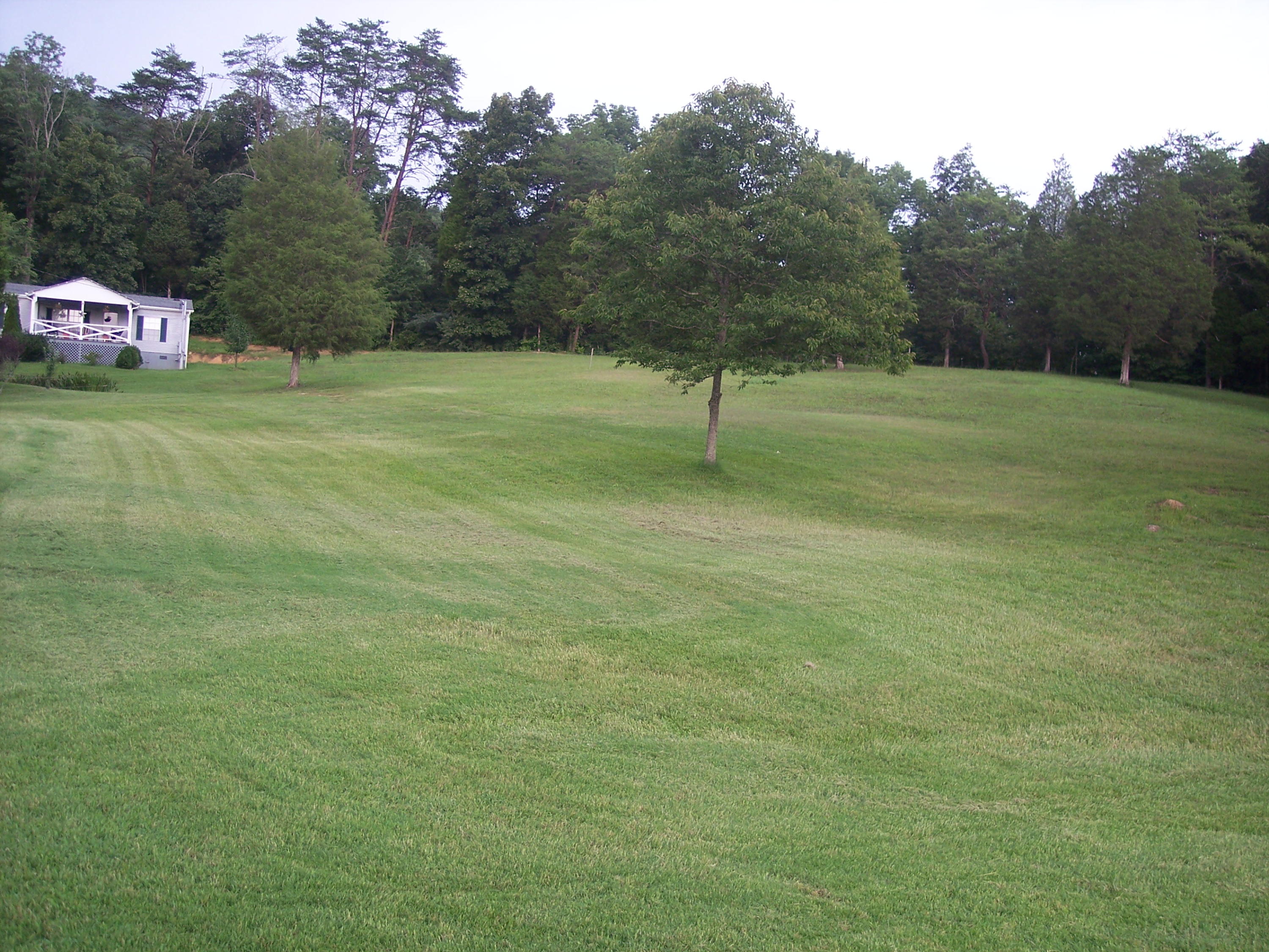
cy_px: 476
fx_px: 1430
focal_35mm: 39
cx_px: 634
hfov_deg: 47.9
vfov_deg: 36.8
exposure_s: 1/60
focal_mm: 8
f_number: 2.8
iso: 100
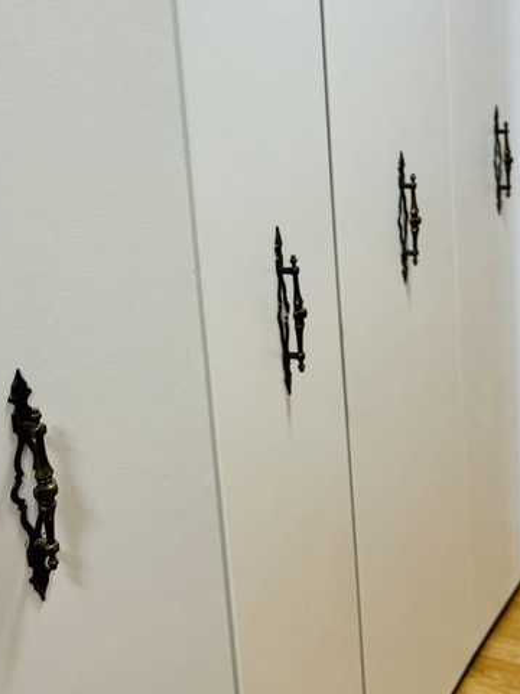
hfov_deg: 27.0
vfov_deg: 34.8
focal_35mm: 54
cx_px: 217
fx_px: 1082
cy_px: 179
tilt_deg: -11.8
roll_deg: +5.7
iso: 125
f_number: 1.78
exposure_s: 1/120
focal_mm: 6.76
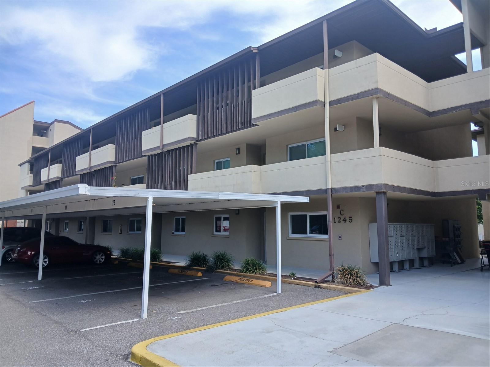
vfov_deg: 53.1
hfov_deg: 67.3
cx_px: 245
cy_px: 184
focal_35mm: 26
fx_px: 368
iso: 20
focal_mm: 3.98
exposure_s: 1/218
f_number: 1.8
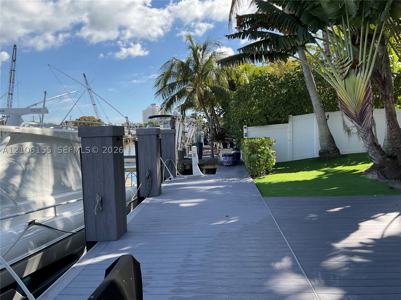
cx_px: 200
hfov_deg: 61.7
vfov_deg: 48.2
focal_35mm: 29
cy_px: 150
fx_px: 336
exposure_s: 1/1144
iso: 16
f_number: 1.8
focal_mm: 3
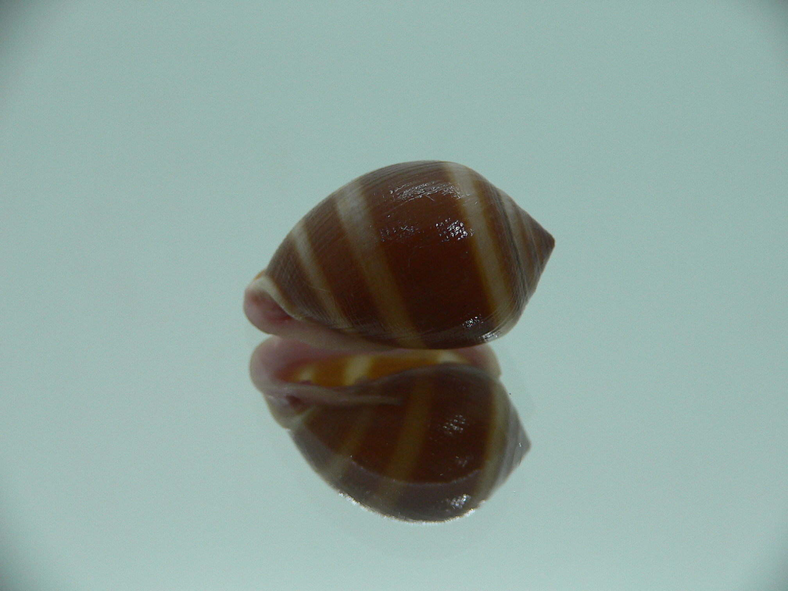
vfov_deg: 40.7
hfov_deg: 52.6
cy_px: 296
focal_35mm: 35
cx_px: 394
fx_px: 797
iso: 80
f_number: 2.8
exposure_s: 1/60
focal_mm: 4.6
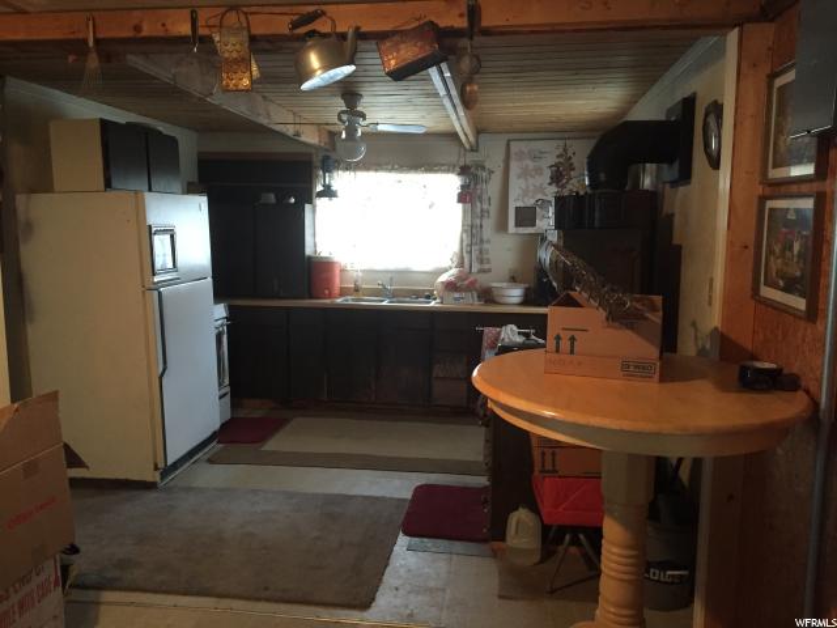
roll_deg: +0.6
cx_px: 418
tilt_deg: -7.3
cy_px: 314
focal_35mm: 29
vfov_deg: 48.2
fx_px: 701
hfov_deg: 61.7
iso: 250
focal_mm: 4.15
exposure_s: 1/20
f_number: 2.2
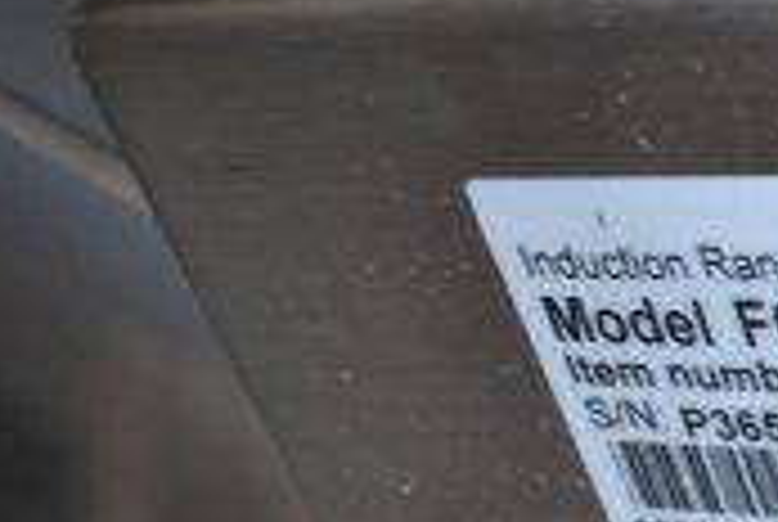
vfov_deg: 14.0
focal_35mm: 95
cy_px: 628
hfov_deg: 18.2
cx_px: 1277
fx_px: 2057
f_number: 3.5
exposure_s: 1/30
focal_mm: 18
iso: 640
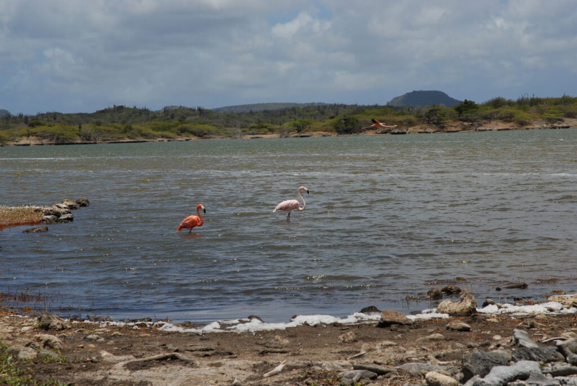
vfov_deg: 13.1
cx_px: 288
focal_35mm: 105
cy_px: 193
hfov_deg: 19.4
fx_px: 1685
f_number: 9
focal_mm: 70
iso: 100
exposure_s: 1/320
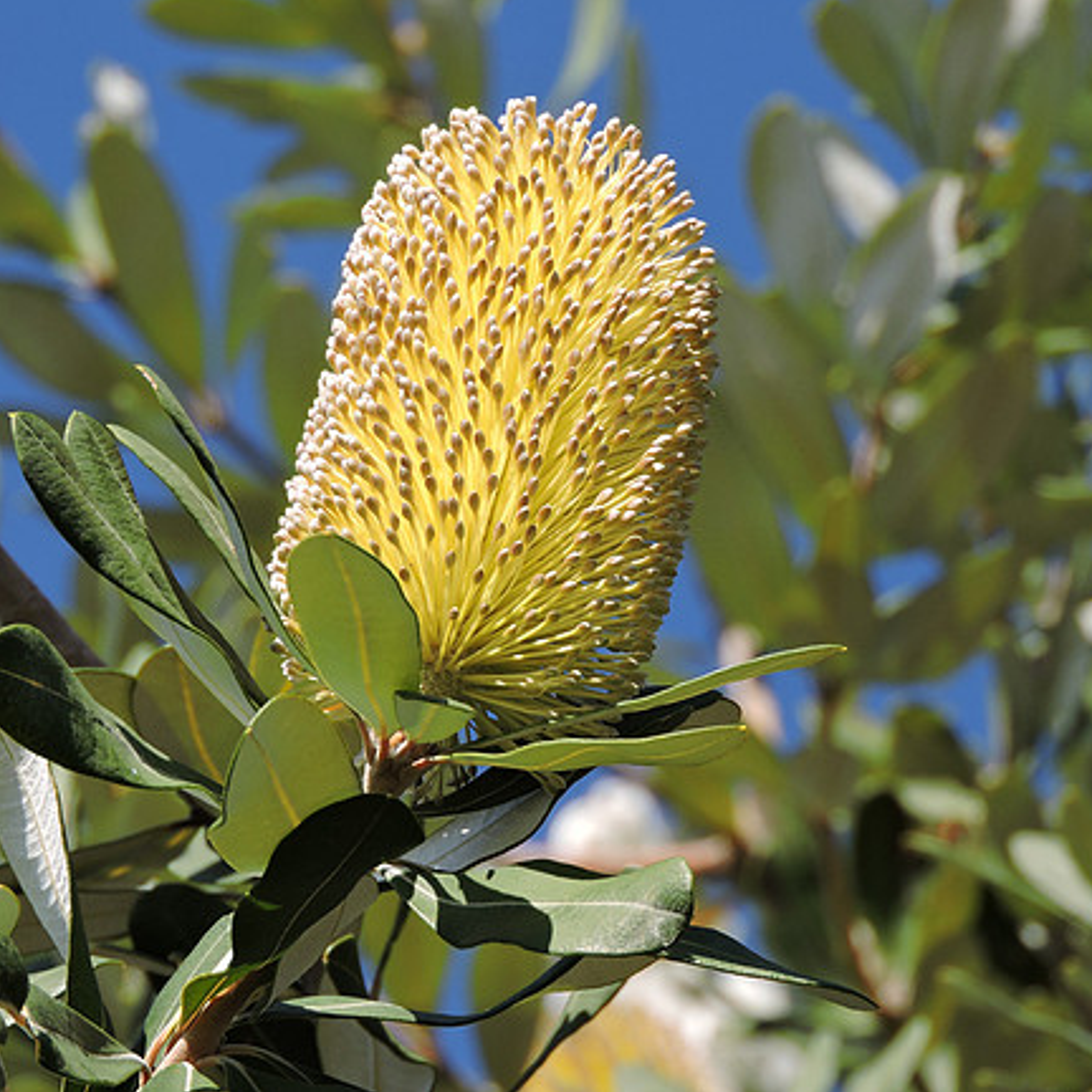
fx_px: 15240
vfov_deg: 4.1
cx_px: 549
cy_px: 545
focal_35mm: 427
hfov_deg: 4.1
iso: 100
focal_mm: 64.5
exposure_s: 1/320
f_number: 5.6
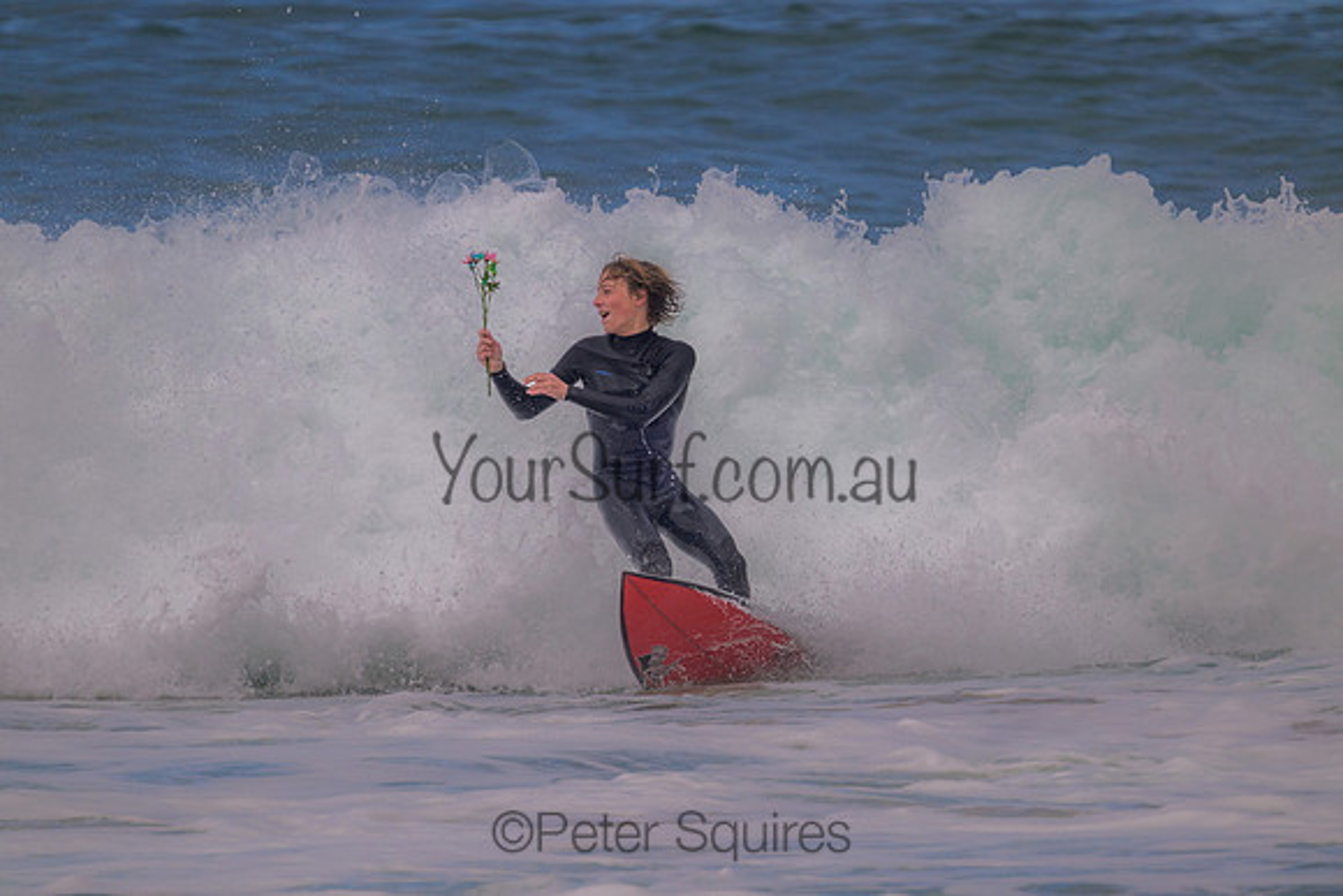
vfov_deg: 2.1
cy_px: 448
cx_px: 672
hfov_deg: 3.2
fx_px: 23880
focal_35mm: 640
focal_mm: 640
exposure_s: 1/1250
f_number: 11
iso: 640
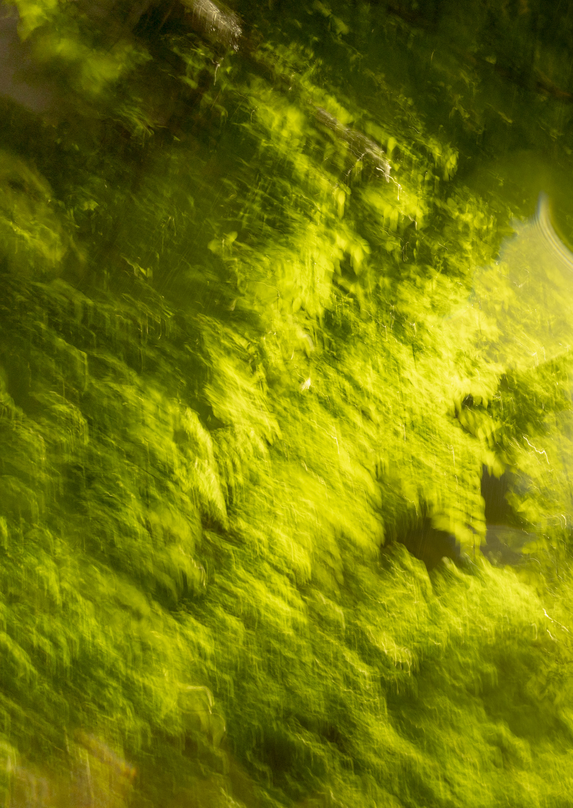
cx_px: 627
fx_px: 979
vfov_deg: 44.9
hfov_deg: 29.5
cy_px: 385
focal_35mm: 43
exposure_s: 1
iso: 125
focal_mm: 18
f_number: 4
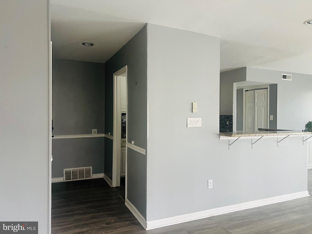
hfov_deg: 67.3
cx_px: 156
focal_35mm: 26
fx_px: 234
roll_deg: -0.3
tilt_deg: -0.8
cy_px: 117
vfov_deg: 53.1
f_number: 1.5
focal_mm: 5.7
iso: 125
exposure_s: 1/75
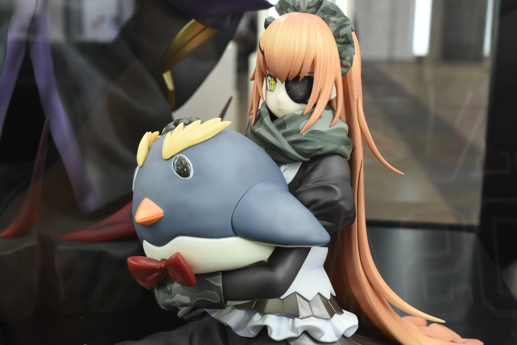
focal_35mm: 57
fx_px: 819
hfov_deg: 35.1
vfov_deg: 23.8
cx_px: 258
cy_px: 172
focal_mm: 38
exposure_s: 1/60
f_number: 11
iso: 1000
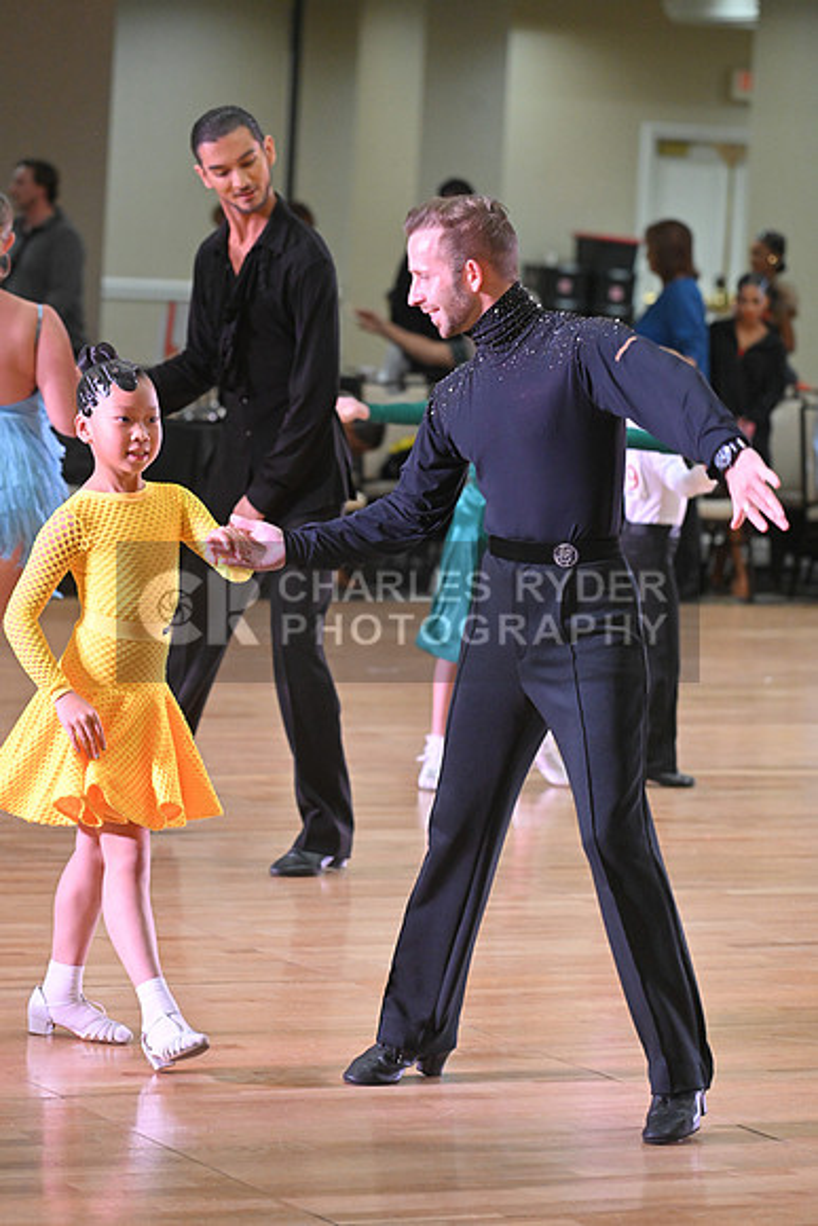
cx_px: 409
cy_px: 613
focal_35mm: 135
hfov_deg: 10.2
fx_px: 4598
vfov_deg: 15.2
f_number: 5
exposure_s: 1/320
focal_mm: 135
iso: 3200
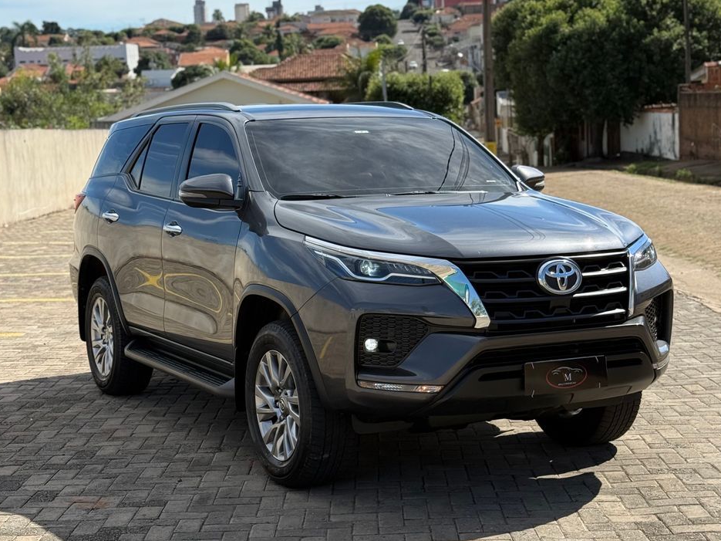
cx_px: 357
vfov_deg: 29.7
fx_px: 1020
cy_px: 265
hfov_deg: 38.9
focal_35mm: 49
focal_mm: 6.76
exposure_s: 1/3226
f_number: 1.78
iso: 100
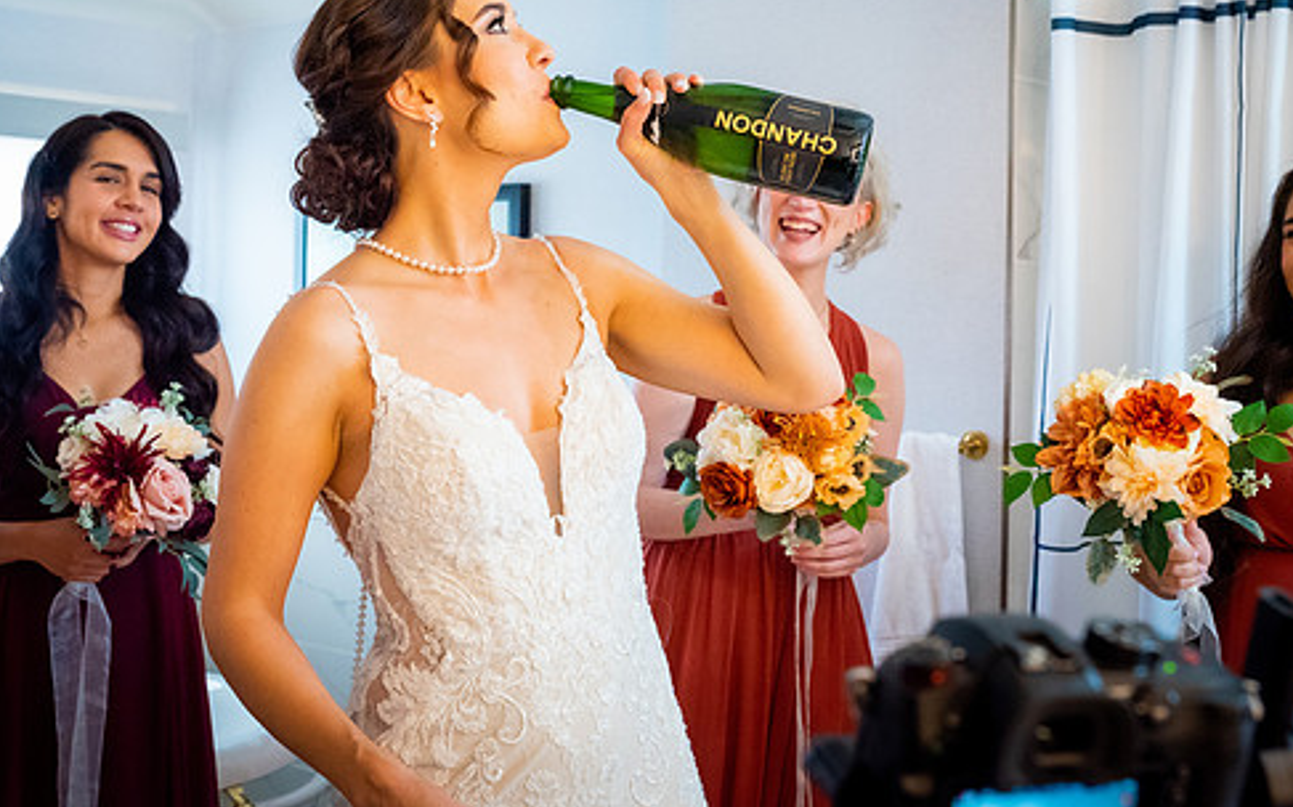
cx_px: 571
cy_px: 304
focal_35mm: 51
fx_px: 1797
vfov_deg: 25.2
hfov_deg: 39.5
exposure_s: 1/160
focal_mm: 42
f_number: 6.3
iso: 5000
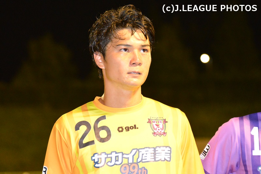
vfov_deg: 7.2
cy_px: 87
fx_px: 1377
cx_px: 130
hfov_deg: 10.8
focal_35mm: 190
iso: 5000
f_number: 5.6
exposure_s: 1/200
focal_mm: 190
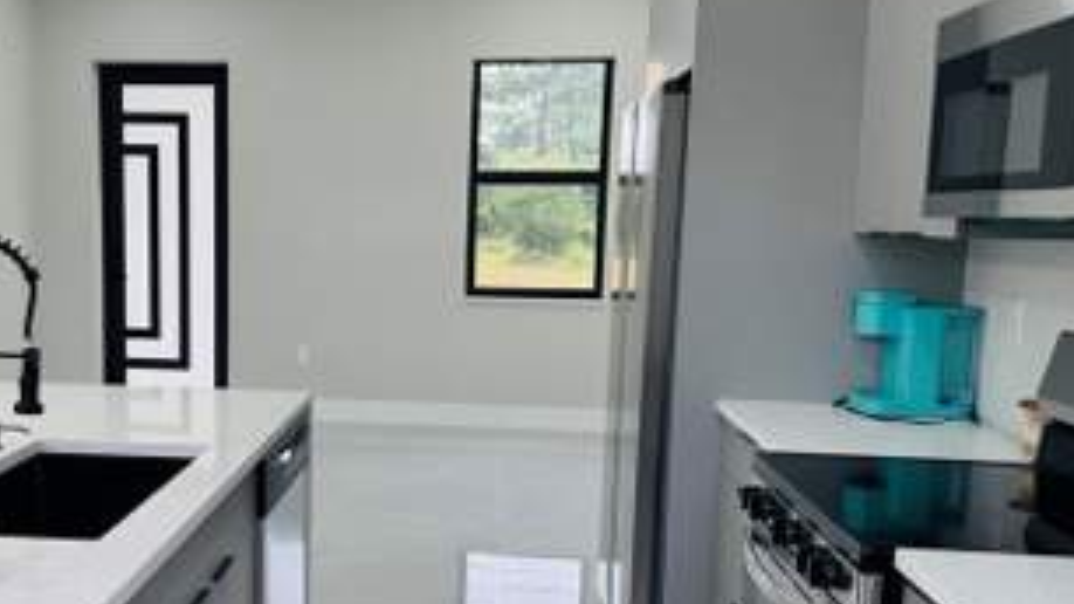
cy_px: 358
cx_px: 326
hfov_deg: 48.3
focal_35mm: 41
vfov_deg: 28.9
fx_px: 1167
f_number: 1.78
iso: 80
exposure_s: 1/120
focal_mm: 6.76
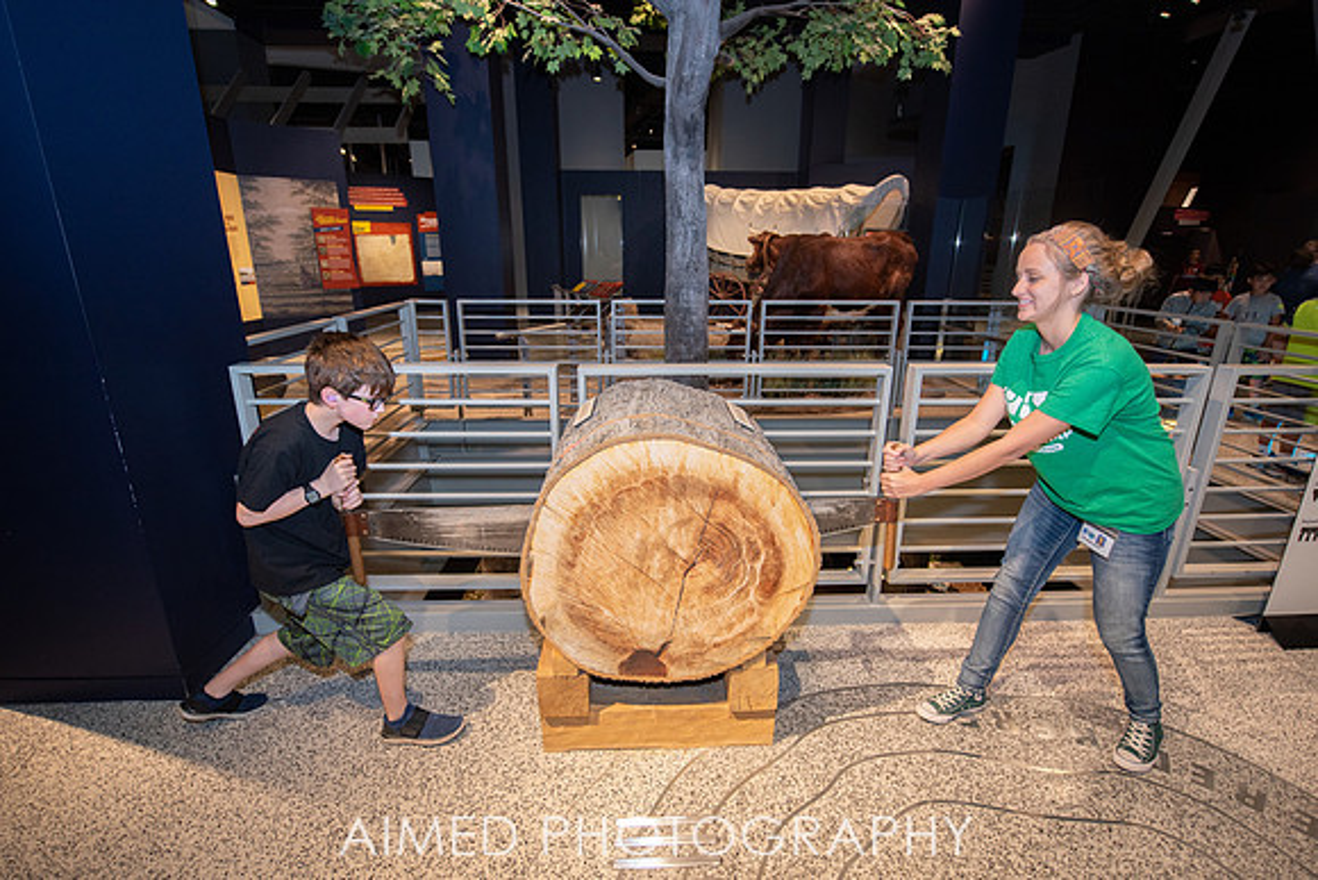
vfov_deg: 70.5
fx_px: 623
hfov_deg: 93.3
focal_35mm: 17
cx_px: 659
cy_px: 440
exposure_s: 1/200
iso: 800
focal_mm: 17
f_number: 3.2
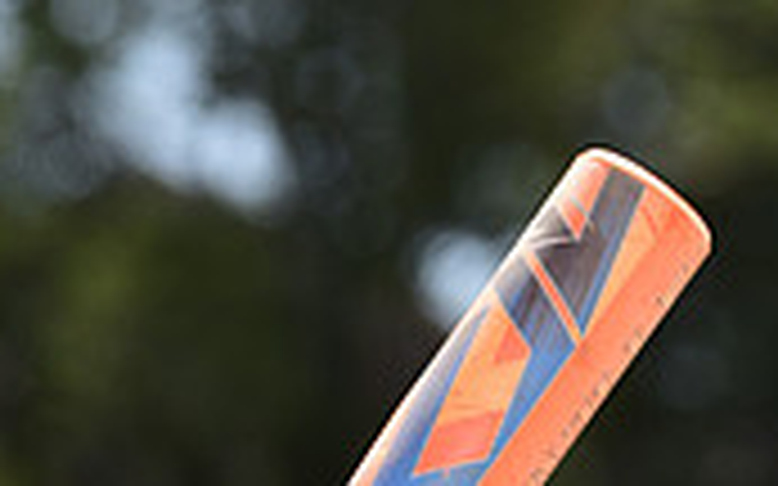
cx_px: 241
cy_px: 1197
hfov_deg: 4.0
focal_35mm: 529
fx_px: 11213
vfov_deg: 2.5
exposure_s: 1/250
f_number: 5.6
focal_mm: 155
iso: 80
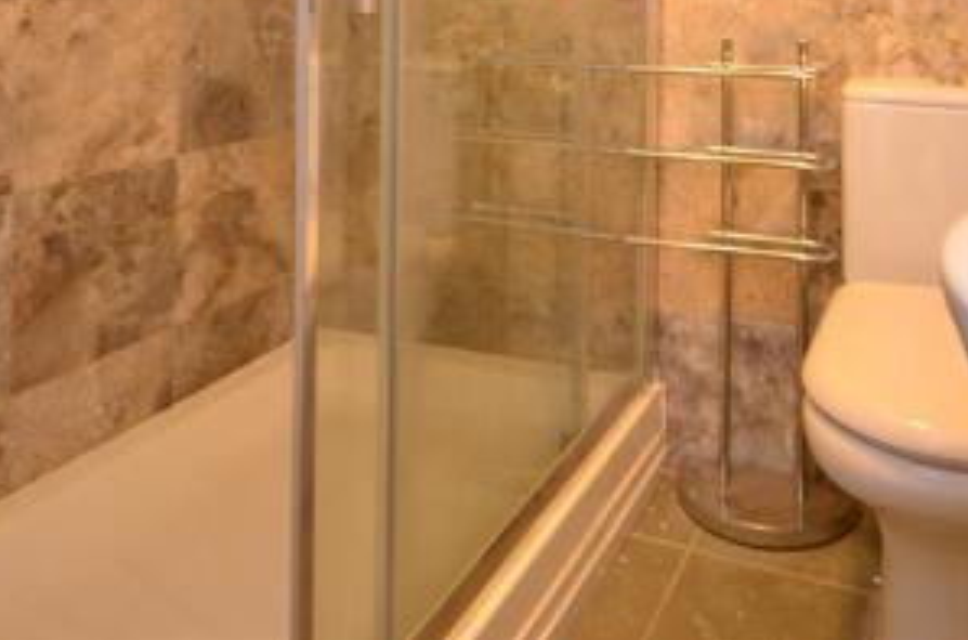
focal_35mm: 33
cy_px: -62
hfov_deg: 56.6
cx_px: 607
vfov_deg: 34.4
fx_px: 885
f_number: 5
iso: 200
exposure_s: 1/2.5
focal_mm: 10
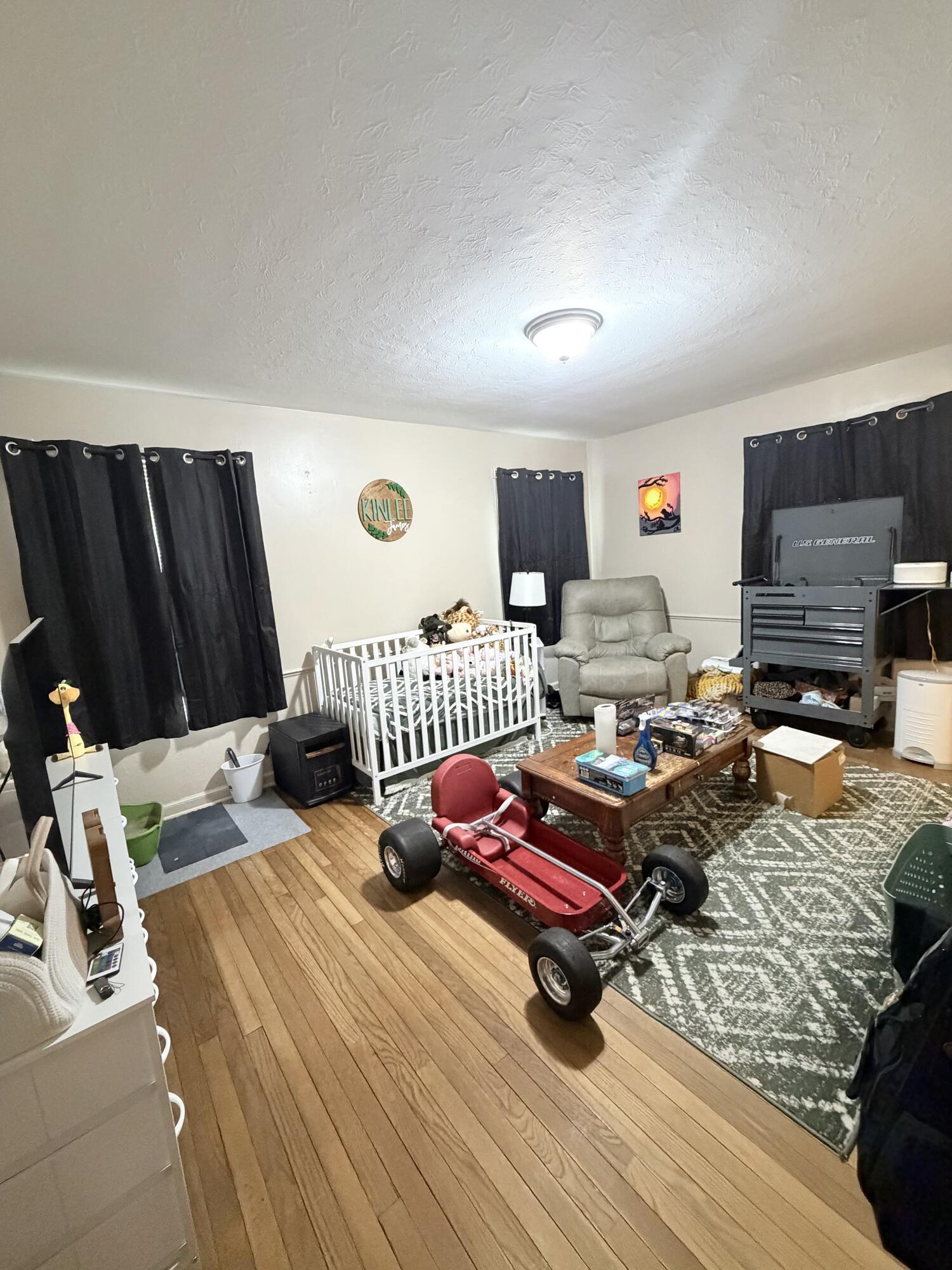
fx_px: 513
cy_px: 635
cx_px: 476
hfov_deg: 85.7
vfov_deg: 102.1
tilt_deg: -8.1
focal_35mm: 14
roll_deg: +4.8
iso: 1000
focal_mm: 2.22
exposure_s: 1/60
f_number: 2.2
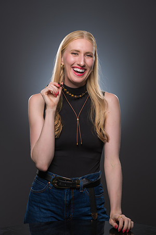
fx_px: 682
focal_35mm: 105
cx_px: 78
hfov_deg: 13.0
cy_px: 118
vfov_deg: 19.5
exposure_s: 1/125
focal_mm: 105
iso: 100
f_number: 9
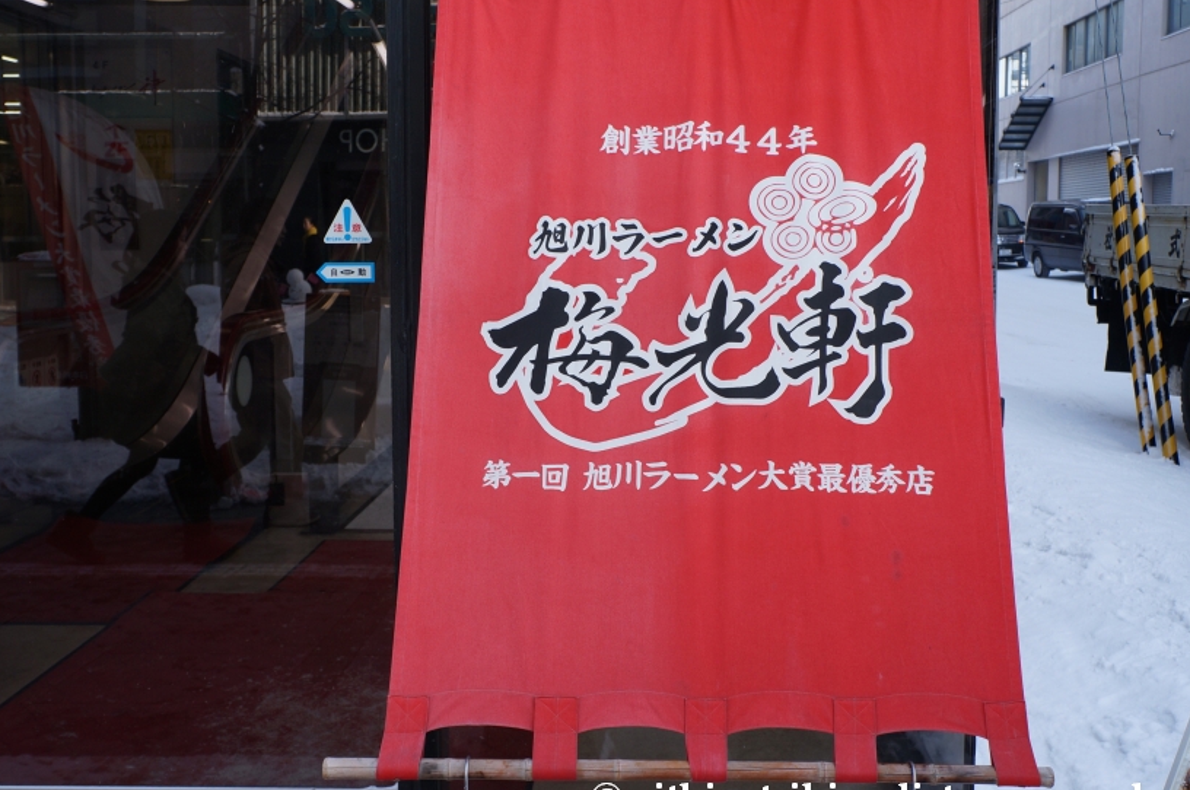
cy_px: 354
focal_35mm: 39
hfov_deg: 50.0
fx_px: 1275
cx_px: 634
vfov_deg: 34.4
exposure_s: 1/320
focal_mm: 21
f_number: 5.6
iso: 200
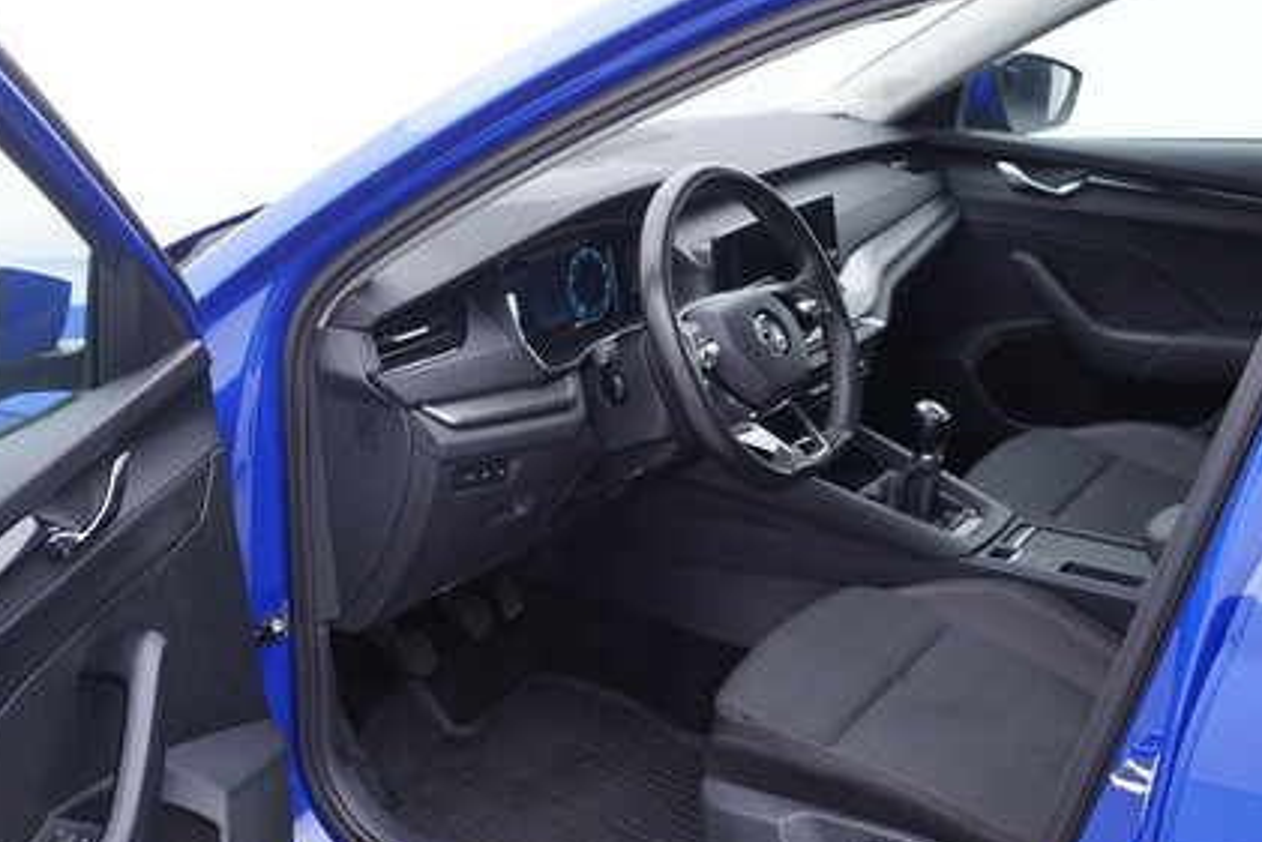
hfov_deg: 41.9
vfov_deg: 28.6
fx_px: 1648
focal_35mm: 47
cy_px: 478
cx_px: 609
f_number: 2.8
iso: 160
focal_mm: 24
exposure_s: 1/40
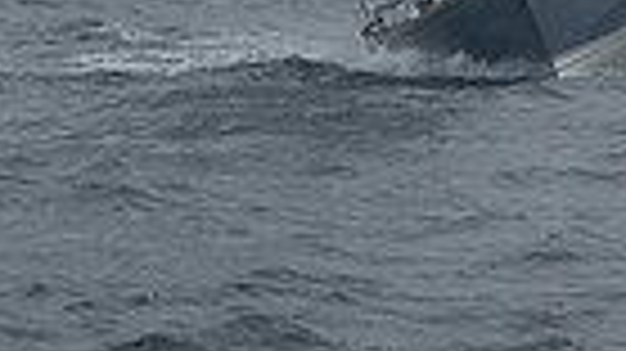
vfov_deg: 3.8
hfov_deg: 7.0
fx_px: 5076
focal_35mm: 306
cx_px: 70
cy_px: -878
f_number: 9
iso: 320
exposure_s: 1/1000
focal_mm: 70
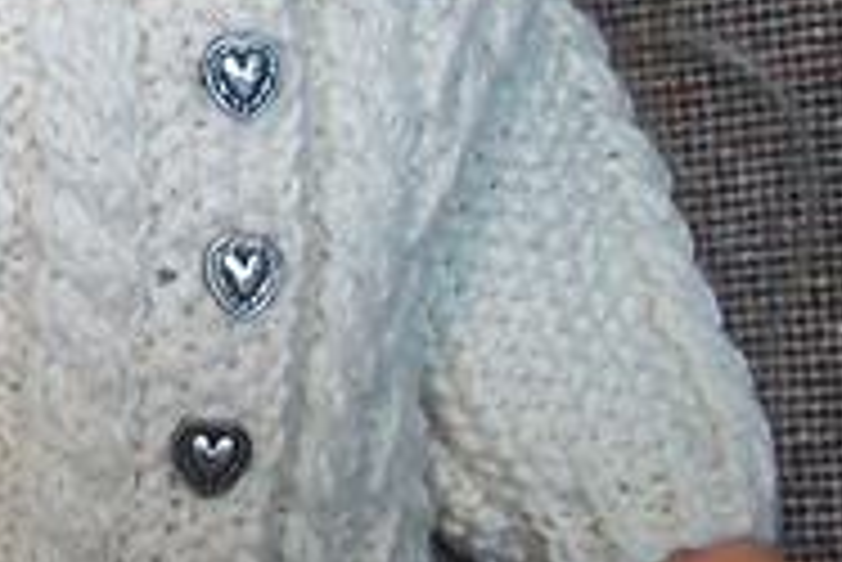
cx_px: -441
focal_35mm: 114
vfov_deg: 11.8
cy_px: -135
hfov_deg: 16.3
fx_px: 2668
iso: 160
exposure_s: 1/25
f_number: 2.9
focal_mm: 5.7
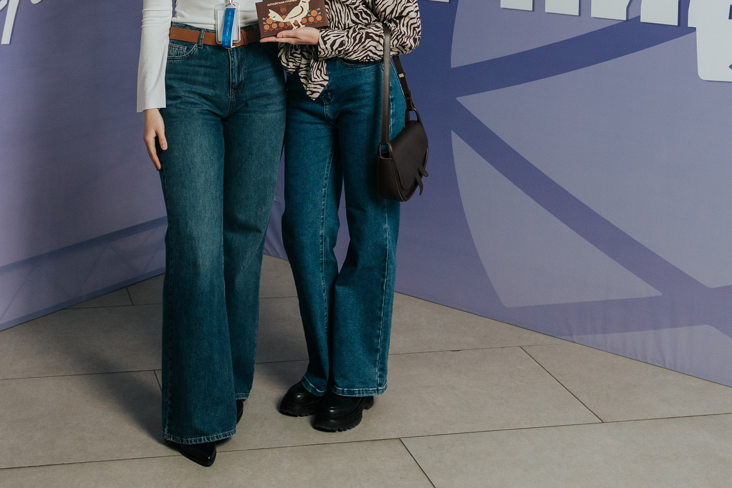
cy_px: -69
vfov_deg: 19.6
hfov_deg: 30.2
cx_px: 216
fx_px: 1342
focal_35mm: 66
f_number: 2.8
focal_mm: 28
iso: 800
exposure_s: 1/160
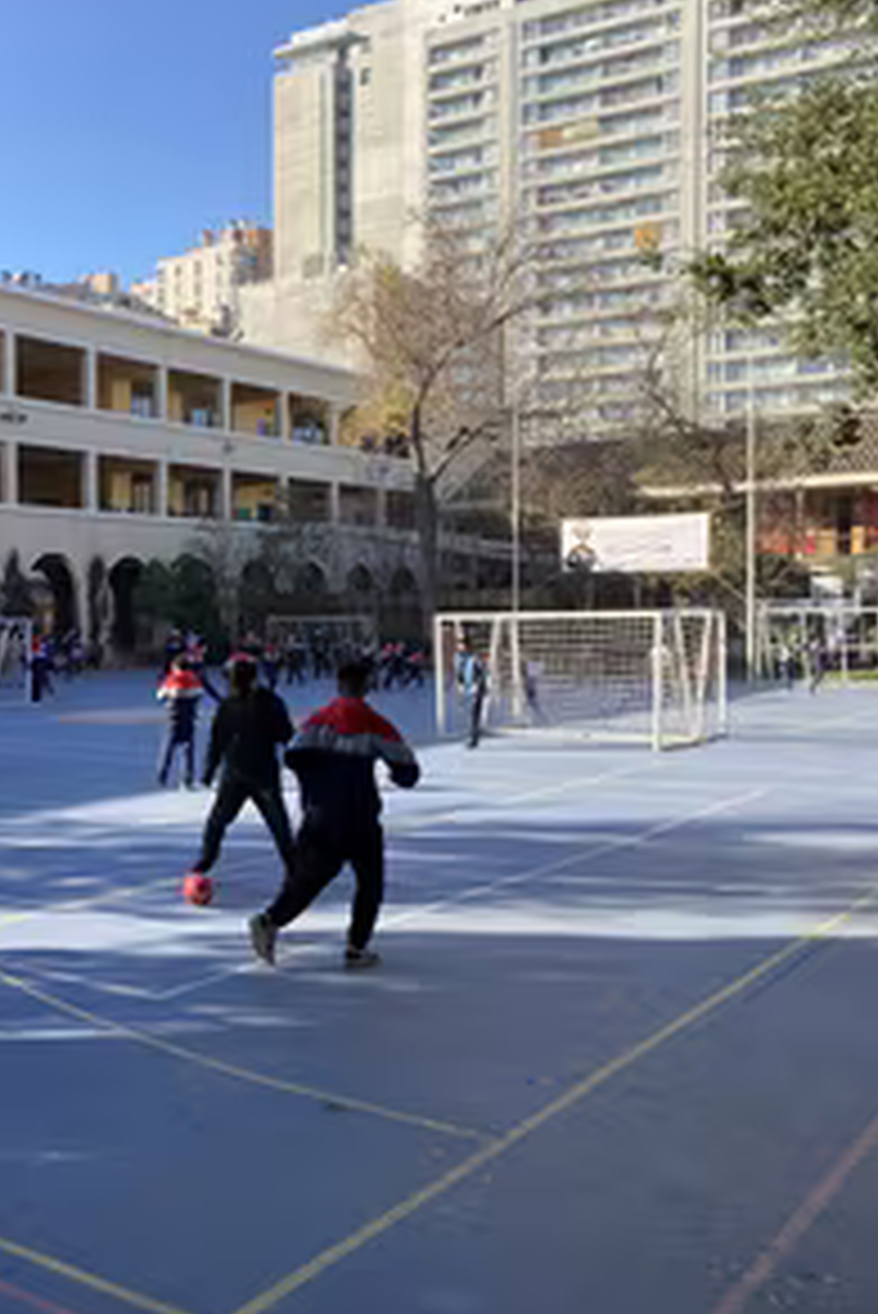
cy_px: 652
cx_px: 23
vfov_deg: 51.9
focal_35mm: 37
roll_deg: +0.8
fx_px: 1352
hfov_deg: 33.3
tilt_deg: -1.1
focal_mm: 4.25
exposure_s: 1/772
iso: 32
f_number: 1.8
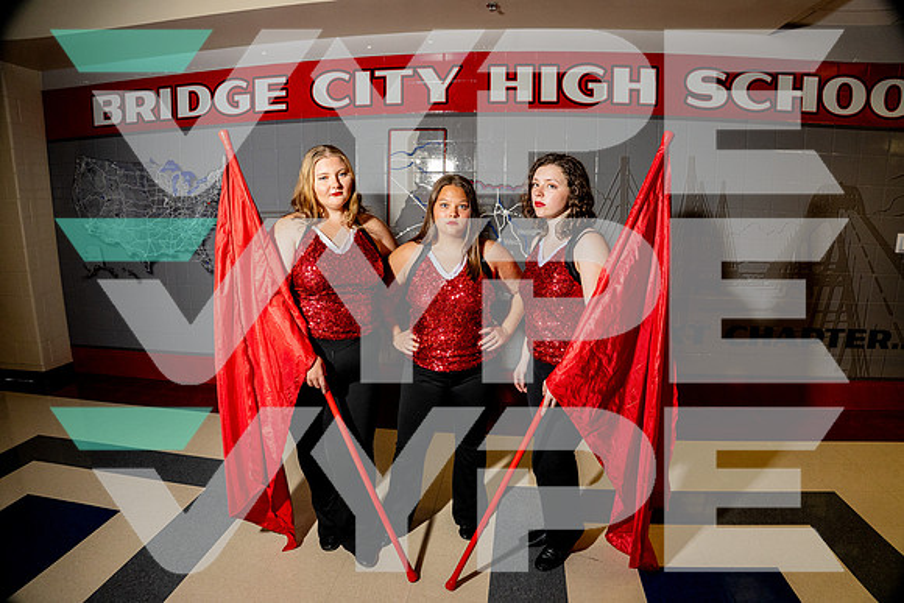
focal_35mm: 20
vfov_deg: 62.0
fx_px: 502
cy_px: 302
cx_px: 452
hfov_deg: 84.0
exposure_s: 1/250
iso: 2000
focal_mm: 20
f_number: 7.1
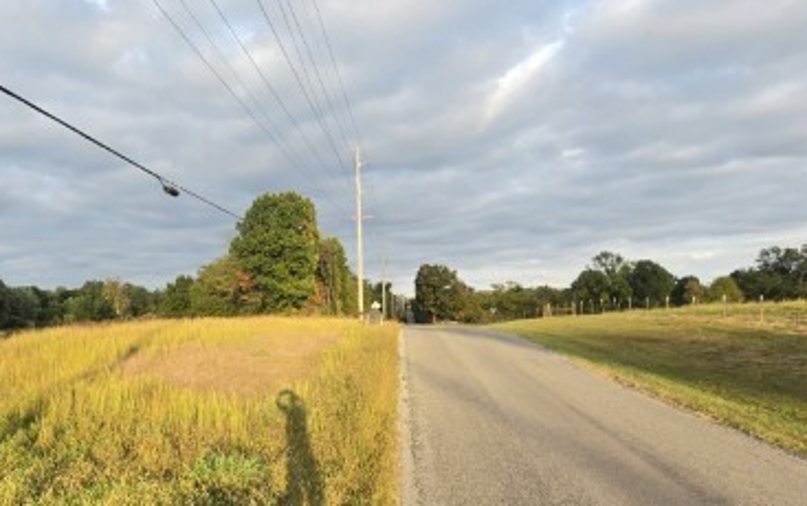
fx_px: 528
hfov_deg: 67.9
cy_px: 326
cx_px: 165
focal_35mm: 24
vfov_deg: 50.5
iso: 40
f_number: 1.9
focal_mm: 2.2
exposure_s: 1/398
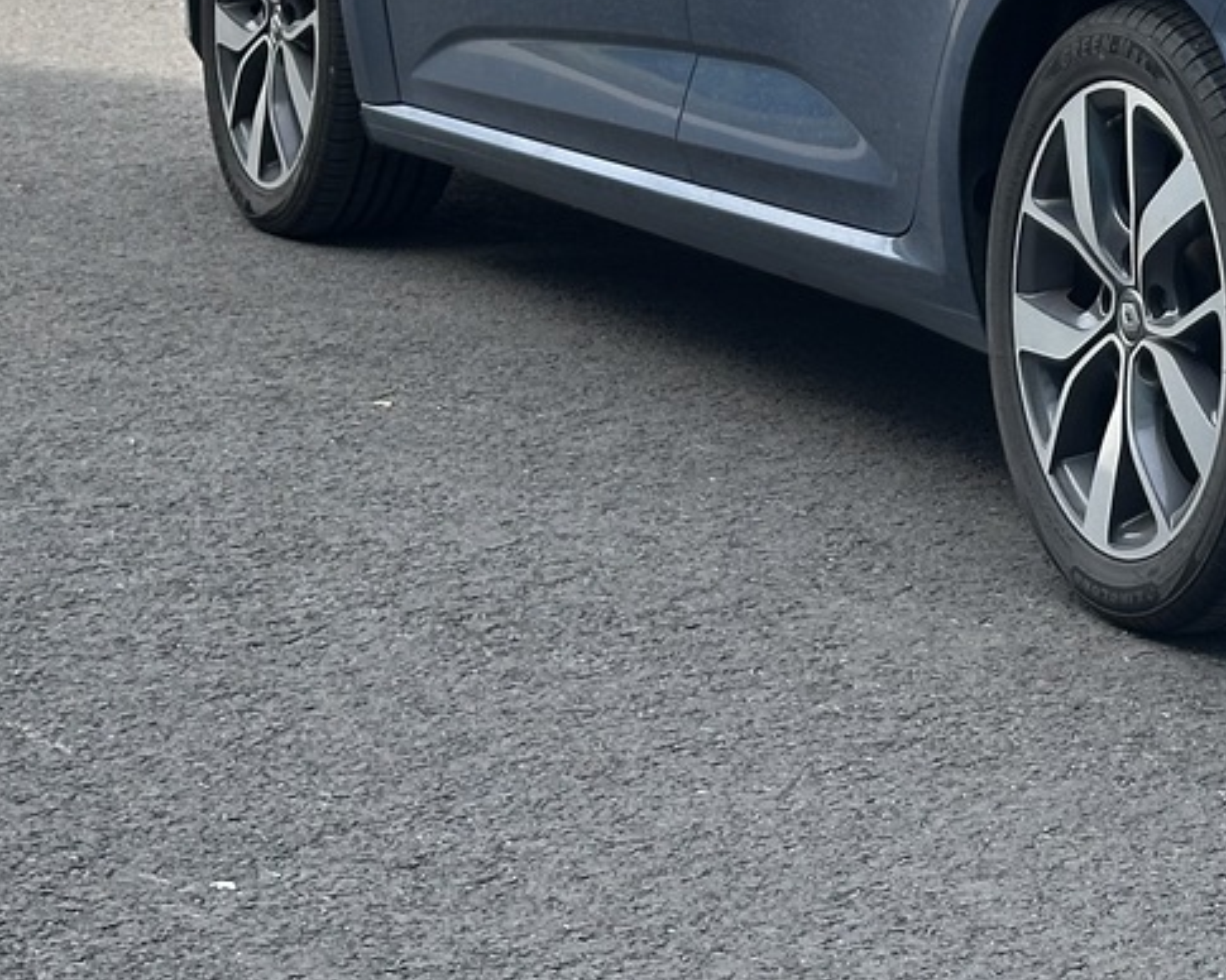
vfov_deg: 10.8
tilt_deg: -3.2
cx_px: 1446
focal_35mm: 139
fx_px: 5044
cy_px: -374
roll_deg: +0.6
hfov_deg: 13.5
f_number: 1.78
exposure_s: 1/962
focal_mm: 6.86
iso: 64
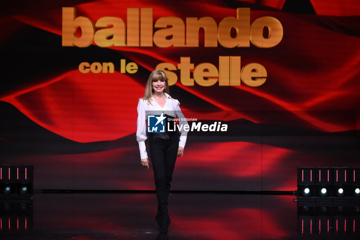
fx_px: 960
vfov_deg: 14.2
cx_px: 180
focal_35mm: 96
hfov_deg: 21.2
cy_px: 120
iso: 1600
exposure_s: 1/500
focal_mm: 96
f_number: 3.5
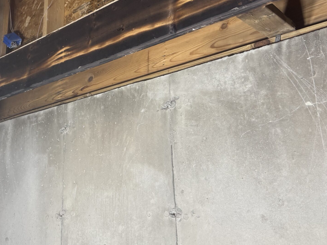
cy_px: 109
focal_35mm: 43
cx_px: 71
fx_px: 406
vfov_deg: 33.6
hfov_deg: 42.1
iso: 125
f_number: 1.78
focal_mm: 6.76
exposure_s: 1/120
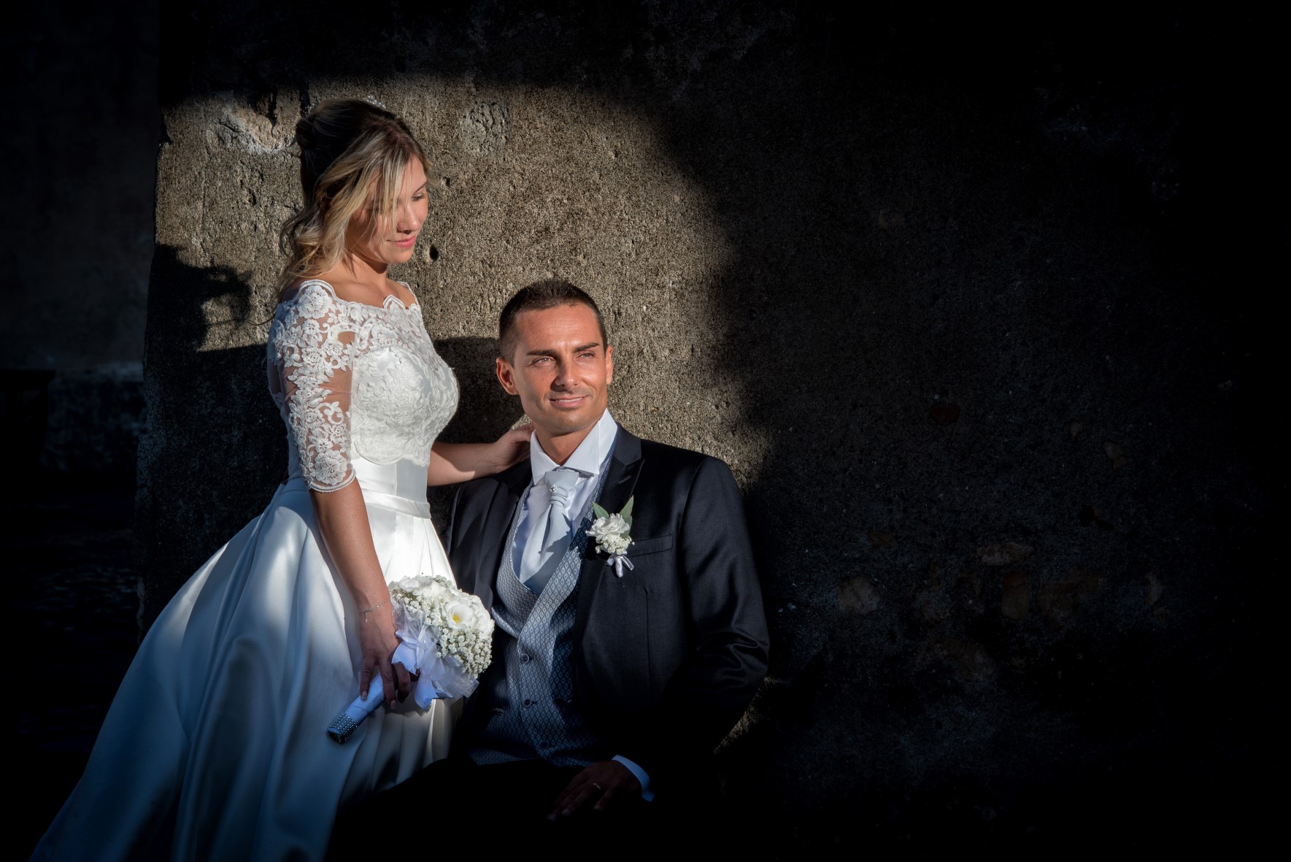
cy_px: 431
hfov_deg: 12.4
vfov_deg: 8.3
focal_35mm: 165
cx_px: 646
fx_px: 5919
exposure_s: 1/250
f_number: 13
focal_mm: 165
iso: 250
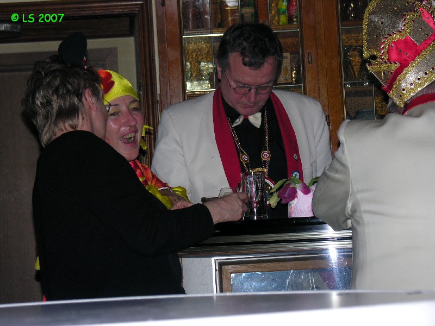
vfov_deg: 12.9
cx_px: 218
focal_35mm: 115
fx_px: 1445
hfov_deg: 17.1
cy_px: 163
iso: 78
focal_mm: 29.3
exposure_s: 1/120
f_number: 3.7
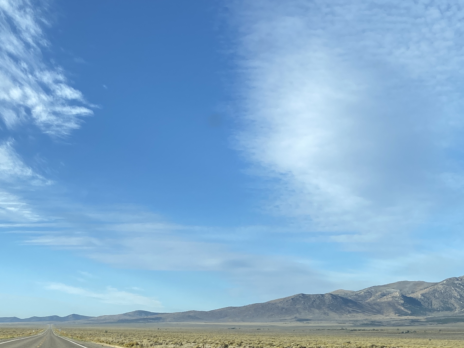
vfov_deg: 26.1
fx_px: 737
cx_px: 175
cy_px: 275
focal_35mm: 55
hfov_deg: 34.8
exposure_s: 1/1898
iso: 32
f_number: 1.8
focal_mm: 4.25
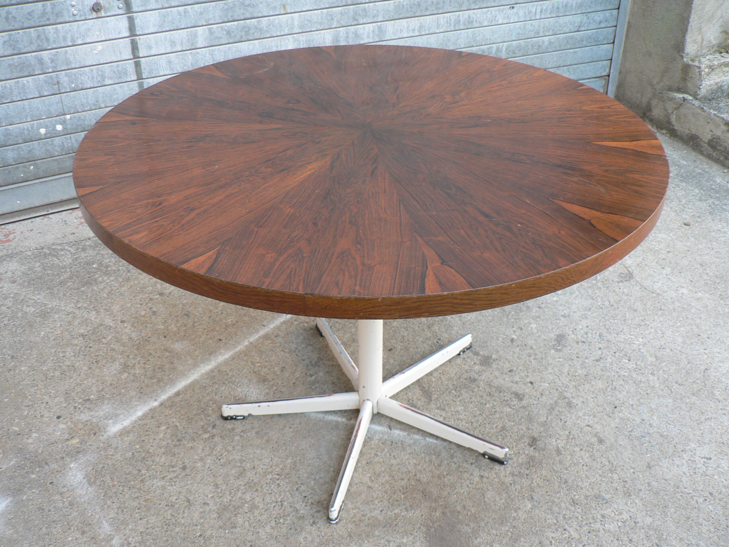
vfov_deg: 39.7
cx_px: 364
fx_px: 758
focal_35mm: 36
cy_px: 274
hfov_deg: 51.4
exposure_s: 1/60
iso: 80
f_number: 2.8
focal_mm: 6
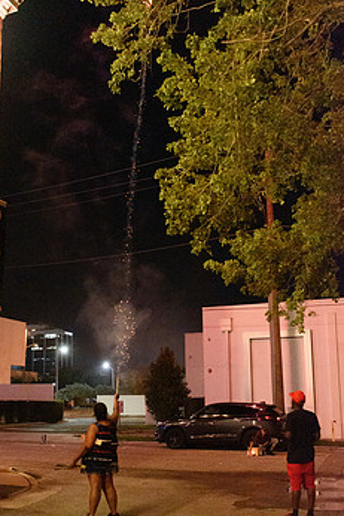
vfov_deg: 49.2
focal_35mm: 39
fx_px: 558
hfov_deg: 34.0
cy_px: 312
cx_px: 124
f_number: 3.8
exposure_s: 1/60
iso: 12800
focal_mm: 20
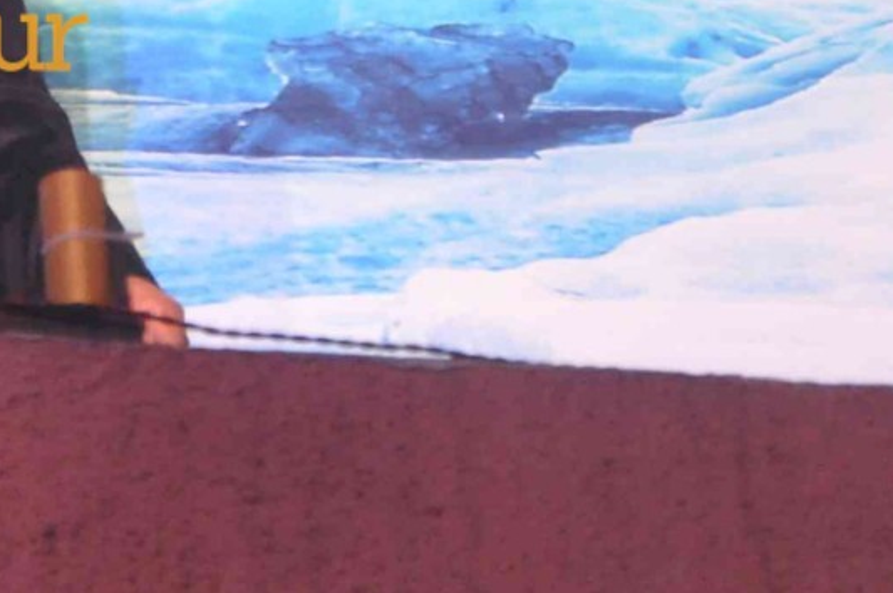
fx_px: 14493
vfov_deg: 2.3
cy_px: -546
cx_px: -283
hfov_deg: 3.5
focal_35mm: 585
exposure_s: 1/125
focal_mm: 92
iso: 1000
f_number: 8
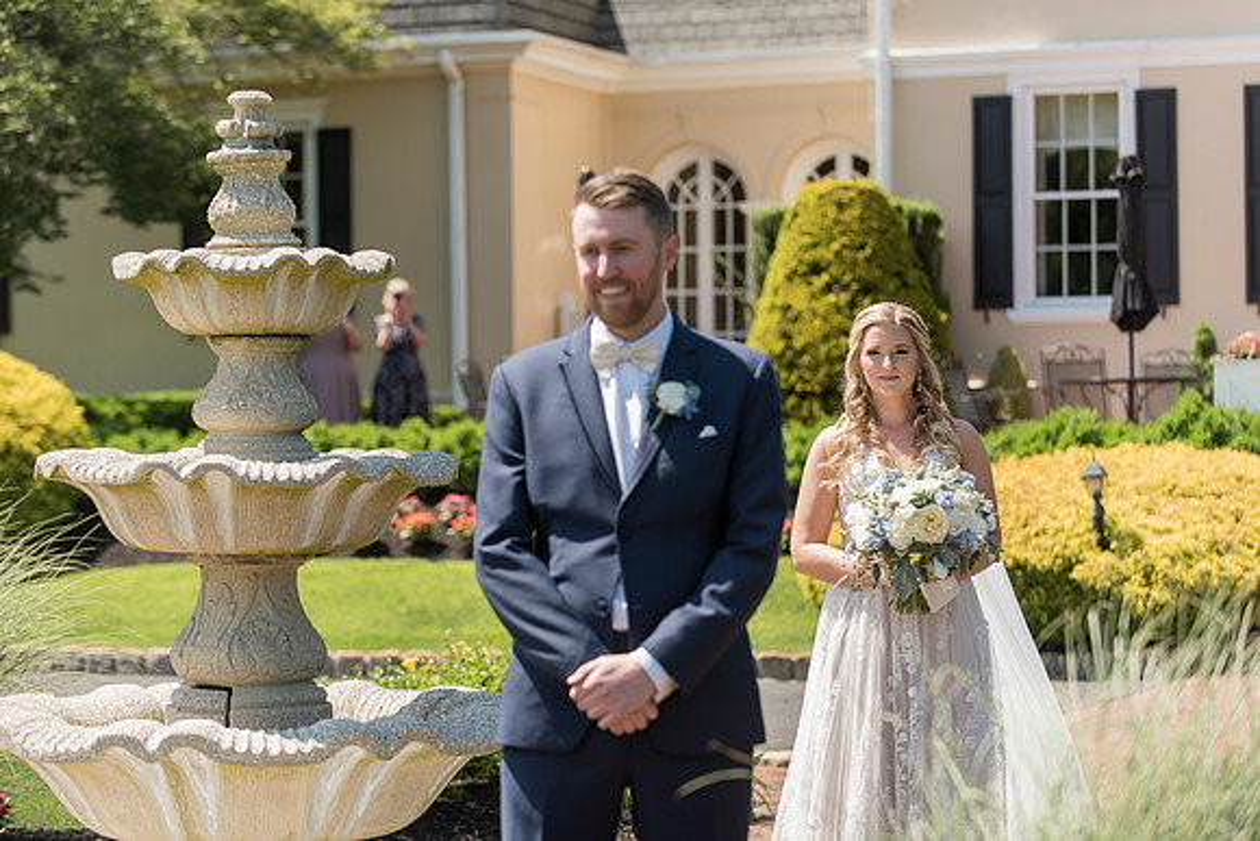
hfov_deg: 20.0
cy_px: 420
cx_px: 630
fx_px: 3571
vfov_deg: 13.4
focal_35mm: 102
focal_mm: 102
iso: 200
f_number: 3.5
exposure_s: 1/1250
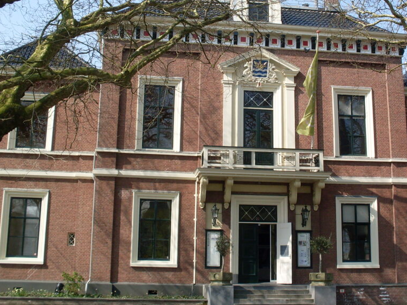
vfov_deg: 28.4
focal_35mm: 51
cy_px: 110
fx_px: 600
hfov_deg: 37.4
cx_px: 244
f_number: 8.4
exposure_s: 1/125
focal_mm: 6.3
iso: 80
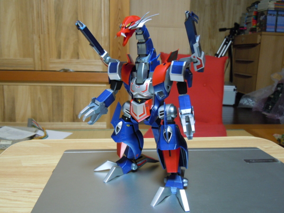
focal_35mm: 30
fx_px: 246
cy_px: 106
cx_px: 142
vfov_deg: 46.8
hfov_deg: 60.0
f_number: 3.5
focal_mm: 5.4
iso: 400
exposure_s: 1/13
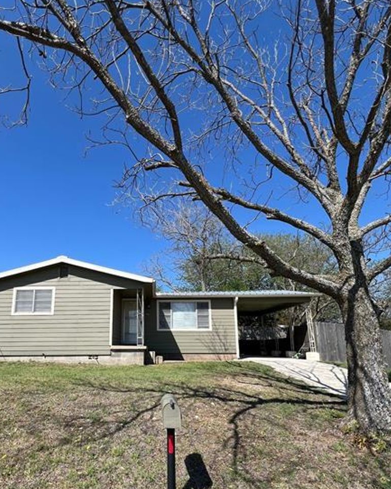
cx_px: 150
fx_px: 260
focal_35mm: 18
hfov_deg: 72.8
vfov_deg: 85.3
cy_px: 294
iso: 32
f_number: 1.8
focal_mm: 1.57
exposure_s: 1/1531
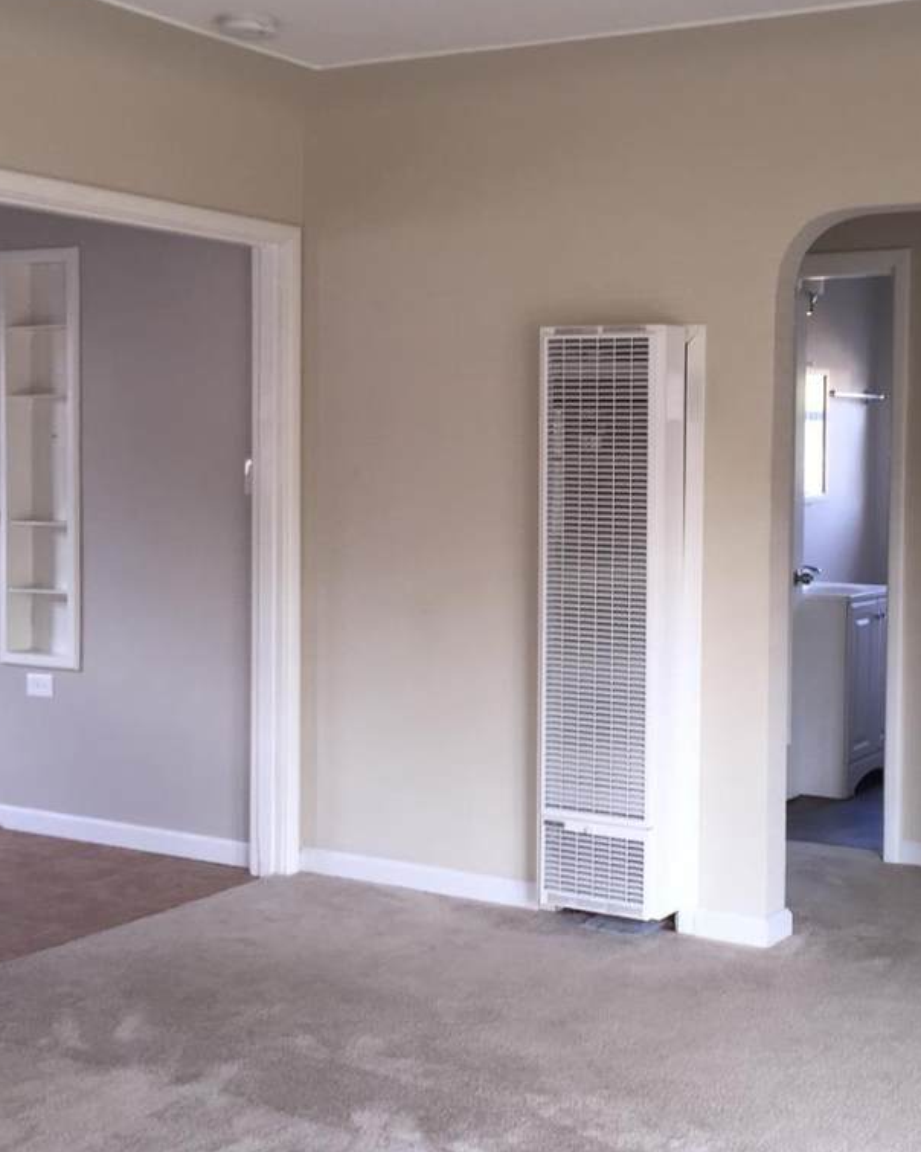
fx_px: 1635
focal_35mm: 48
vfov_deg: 38.8
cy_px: 545
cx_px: 659
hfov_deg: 31.0
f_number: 2.2
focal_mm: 4.15
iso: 40
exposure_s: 1/30
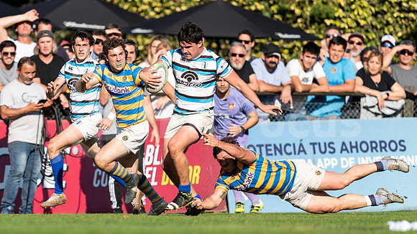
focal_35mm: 667
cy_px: 147
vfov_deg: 1.8
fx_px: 7379
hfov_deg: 3.2
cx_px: 86
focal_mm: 400
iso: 100
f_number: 2.8
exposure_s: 1/1250
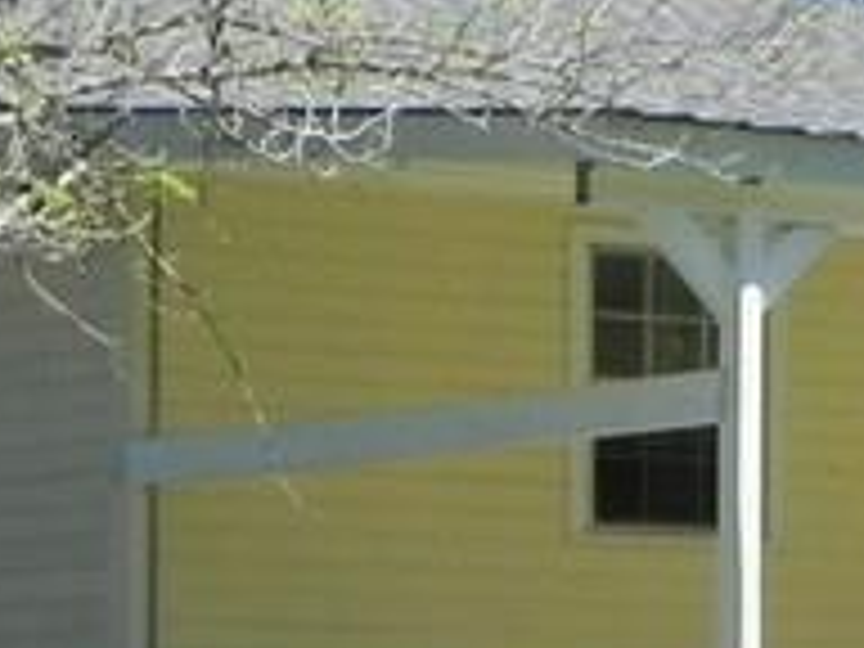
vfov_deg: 6.0
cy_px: 999
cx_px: 1368
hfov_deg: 7.9
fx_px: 6115
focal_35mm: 245
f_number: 6.3
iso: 160
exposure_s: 1/345
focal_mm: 8.2
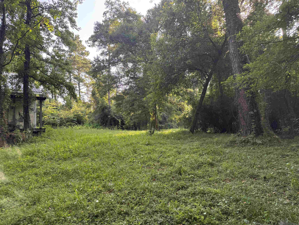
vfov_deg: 56.8
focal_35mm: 24
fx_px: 207
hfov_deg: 71.6
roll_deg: +2.8
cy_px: 112
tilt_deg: +4.5
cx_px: 150
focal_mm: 6.76
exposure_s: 1/172
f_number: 1.78
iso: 100
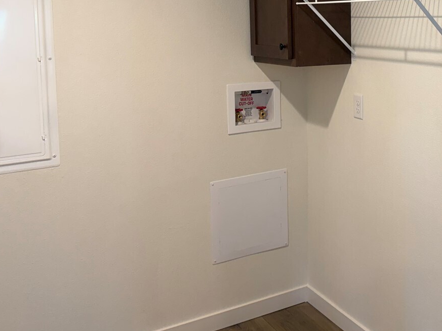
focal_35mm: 44
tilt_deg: -2.3
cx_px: 351
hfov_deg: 41.2
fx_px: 562
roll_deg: +1.0
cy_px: 58
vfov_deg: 31.9
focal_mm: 6.76
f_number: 1.78
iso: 200
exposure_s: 1/120
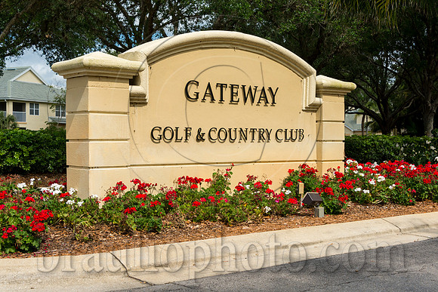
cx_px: 219
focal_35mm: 50
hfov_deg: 39.6
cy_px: 146
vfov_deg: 27.0
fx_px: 608
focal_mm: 50
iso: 400
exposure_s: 1/800
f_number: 10
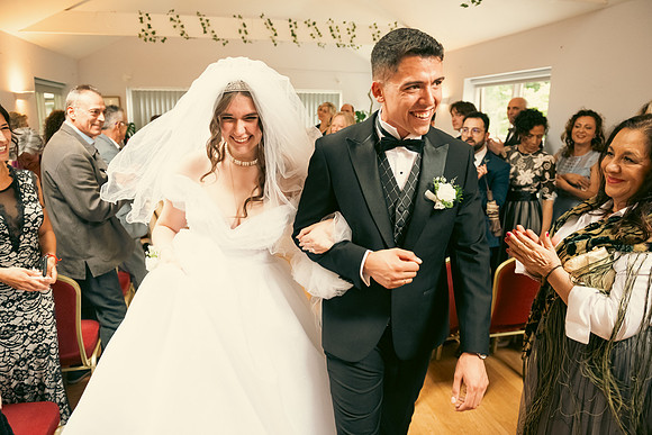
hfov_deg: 71.0
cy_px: 218
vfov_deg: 50.9
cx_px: 326
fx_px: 457
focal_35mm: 25
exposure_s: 1/160
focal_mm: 24
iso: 1600
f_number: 3.5
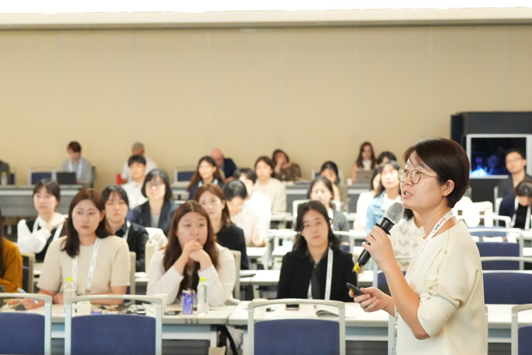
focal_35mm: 74
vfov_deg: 18.4
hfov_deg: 27.3
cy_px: 177
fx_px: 1094
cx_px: 287
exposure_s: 1/160
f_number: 3.2
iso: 10000
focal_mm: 44
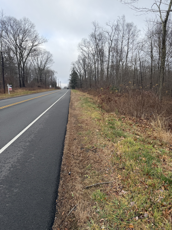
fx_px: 159
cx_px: 86
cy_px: 115
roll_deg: +1.4
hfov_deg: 56.8
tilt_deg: -6.5
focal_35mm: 24
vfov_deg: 71.6
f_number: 1.78
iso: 100
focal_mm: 6.76
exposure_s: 1/1522
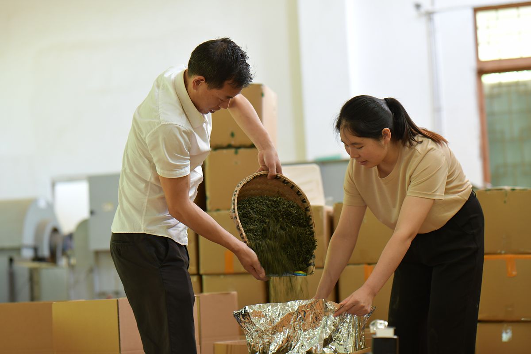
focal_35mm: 85
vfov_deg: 16.1
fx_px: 1254
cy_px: 177
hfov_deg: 23.9
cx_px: 266
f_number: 2.8
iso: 500
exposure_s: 1/40
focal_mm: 85
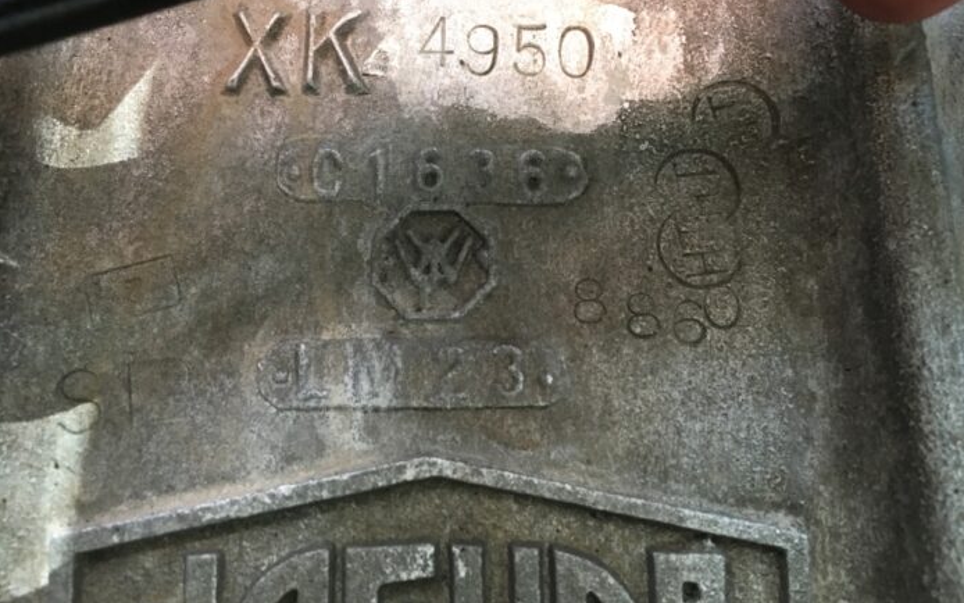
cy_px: 270
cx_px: 483
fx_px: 815
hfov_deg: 61.2
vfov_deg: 40.6
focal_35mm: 31
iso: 160
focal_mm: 4.15
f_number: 2.2
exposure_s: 1/30
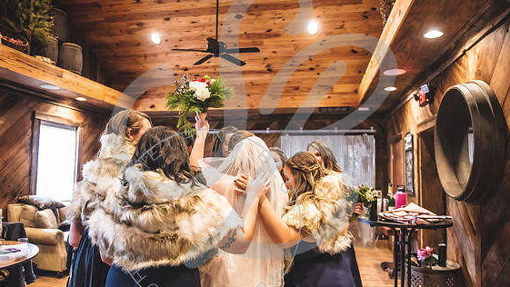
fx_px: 352
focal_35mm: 26
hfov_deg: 71.9
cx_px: 253
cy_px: 146
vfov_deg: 44.4
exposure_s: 1/125
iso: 3200
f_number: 2.8
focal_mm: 24
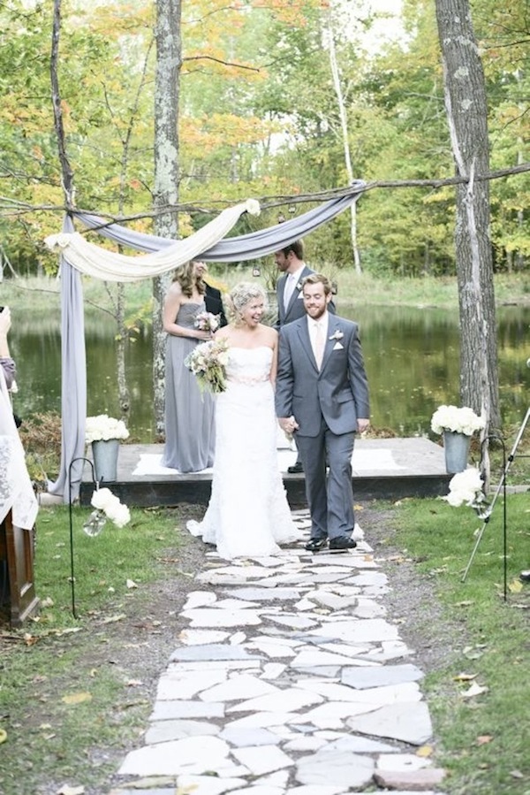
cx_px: 265
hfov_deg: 19.5
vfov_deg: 28.8
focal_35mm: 70
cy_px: 398
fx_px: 1545
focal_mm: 70
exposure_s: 1/250
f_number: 4.5
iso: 1000
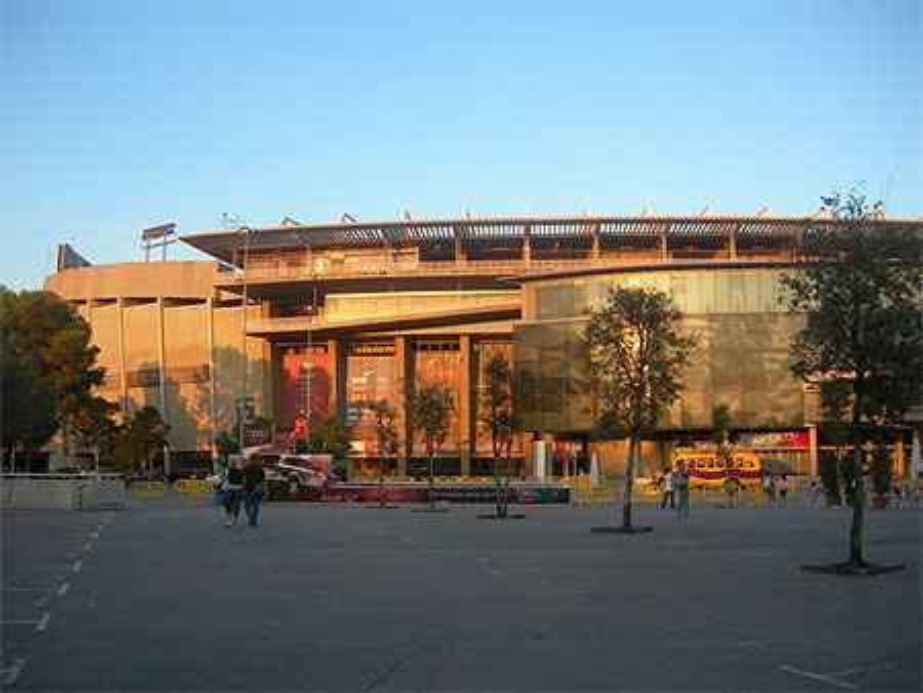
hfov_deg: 49.0
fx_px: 1014
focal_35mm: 38
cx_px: 462
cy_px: 346
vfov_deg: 37.8
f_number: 2.8
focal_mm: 7.8
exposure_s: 1/170
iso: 50
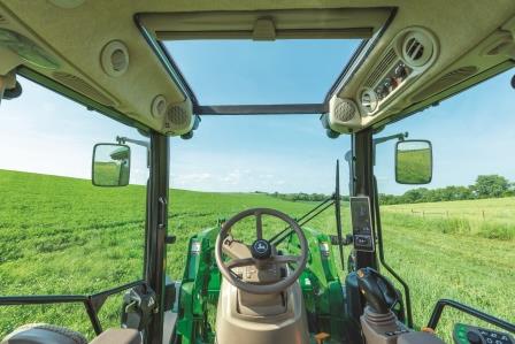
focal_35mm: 14
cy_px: 172
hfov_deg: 104.2
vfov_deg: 81.3
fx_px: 200
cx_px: 258
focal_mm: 14
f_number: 7.1
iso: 100
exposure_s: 1/200
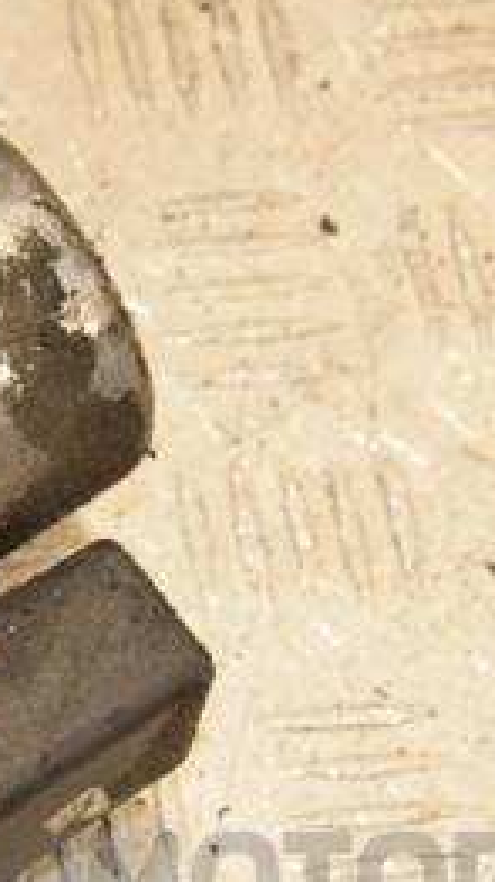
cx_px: -327
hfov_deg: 6.6
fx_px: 4208
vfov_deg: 12.0
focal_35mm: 180
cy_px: 434
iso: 800
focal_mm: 50
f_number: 8
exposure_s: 1/200
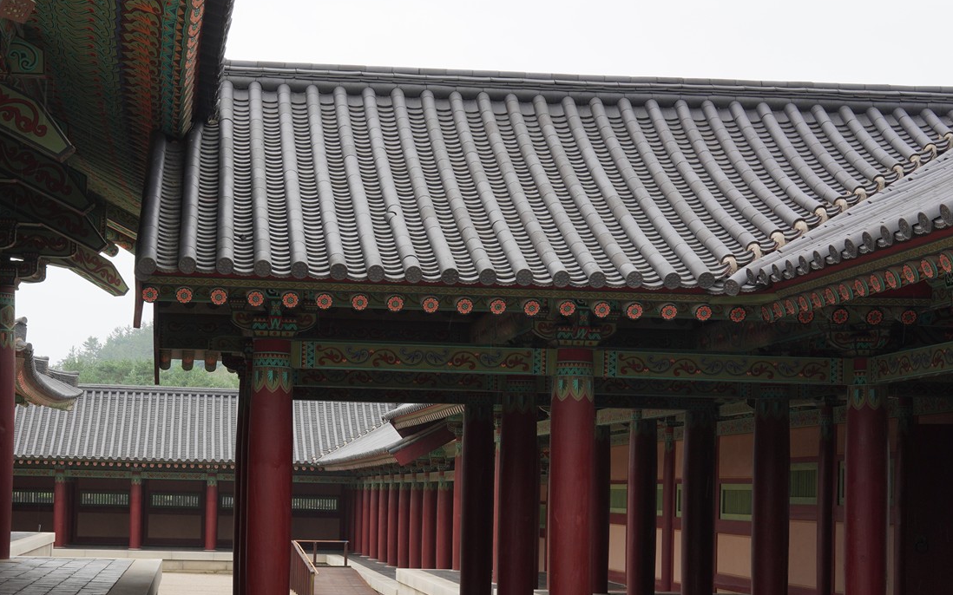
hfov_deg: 31.4
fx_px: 1688
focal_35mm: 65
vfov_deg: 19.9
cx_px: 351
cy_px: 427
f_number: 10
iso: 200
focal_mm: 35
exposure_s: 1/80
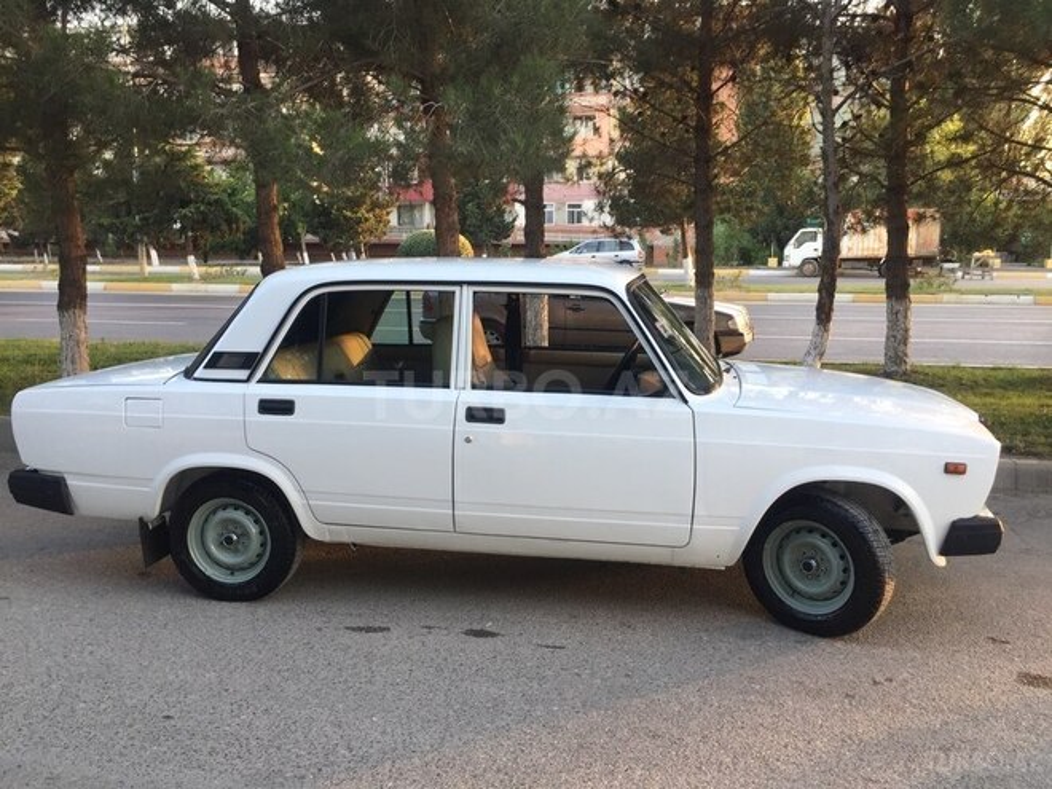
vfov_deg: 48.2
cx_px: 526
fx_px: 881
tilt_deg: -12.3
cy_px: 394
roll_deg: -1.1
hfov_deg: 61.7
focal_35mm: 29
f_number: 2.2
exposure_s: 1/100
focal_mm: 4.15
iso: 50
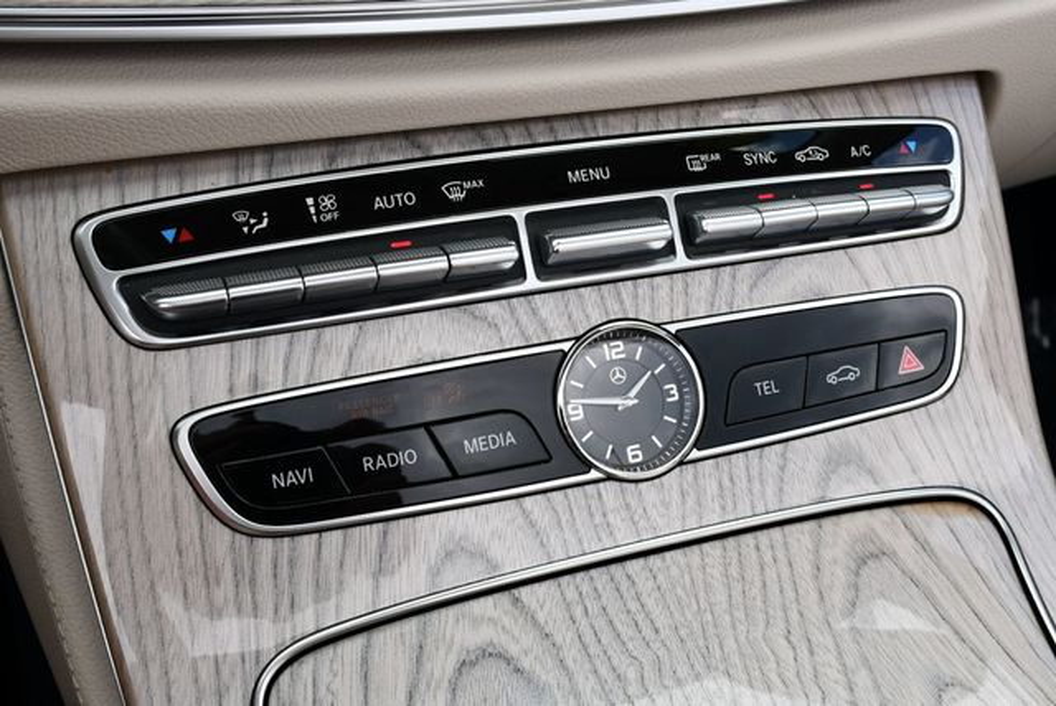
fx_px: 1292
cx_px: 528
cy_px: 353
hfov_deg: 44.5
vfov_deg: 30.6
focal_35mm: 44
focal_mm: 22
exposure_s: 1/250
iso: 180
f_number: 8
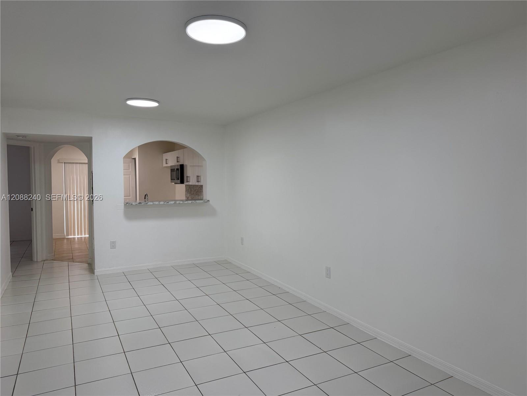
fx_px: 365
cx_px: 264
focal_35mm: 24
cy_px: 198
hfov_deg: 71.6
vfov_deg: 56.8
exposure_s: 1/173
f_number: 1.78
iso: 80
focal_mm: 6.76
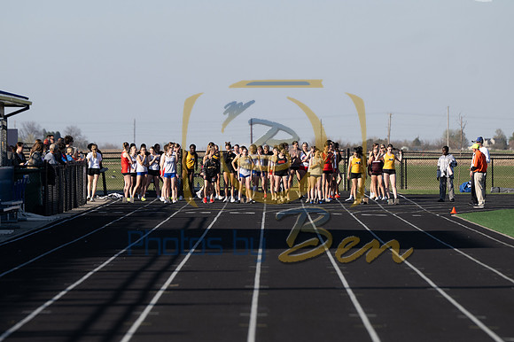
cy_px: 171
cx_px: 257
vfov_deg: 4.6
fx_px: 4281
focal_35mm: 300
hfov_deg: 6.9
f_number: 4.5
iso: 160
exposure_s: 1/1250
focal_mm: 200
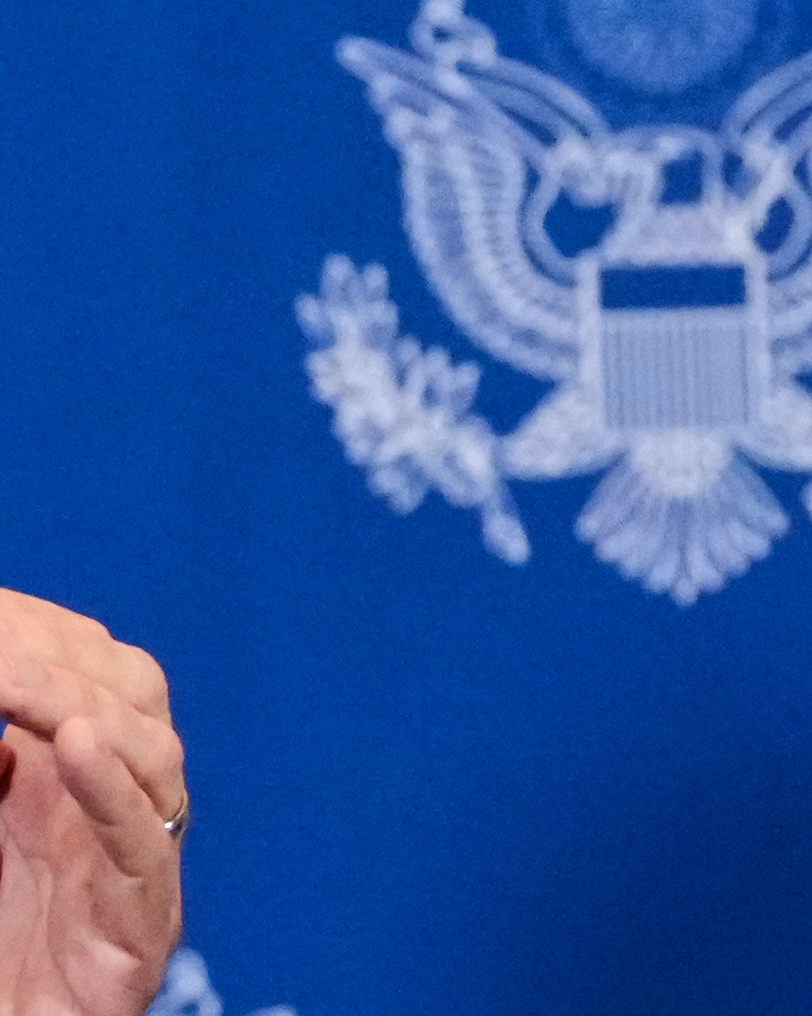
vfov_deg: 4.0
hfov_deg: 3.2
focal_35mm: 479
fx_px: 14393
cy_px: 1136
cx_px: -870
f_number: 2.8
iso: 6400
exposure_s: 1/800
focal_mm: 72
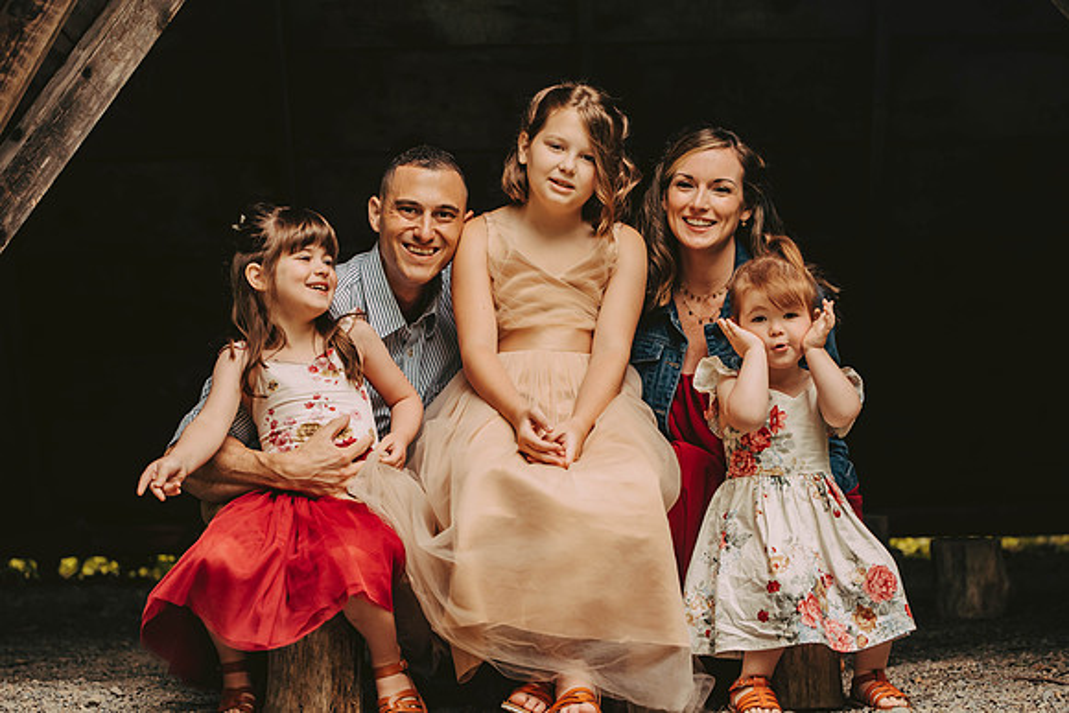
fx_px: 2673
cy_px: 356
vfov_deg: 15.2
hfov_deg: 22.6
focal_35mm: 90
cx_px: 534
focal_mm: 90
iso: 640
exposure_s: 1/800
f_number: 2.8
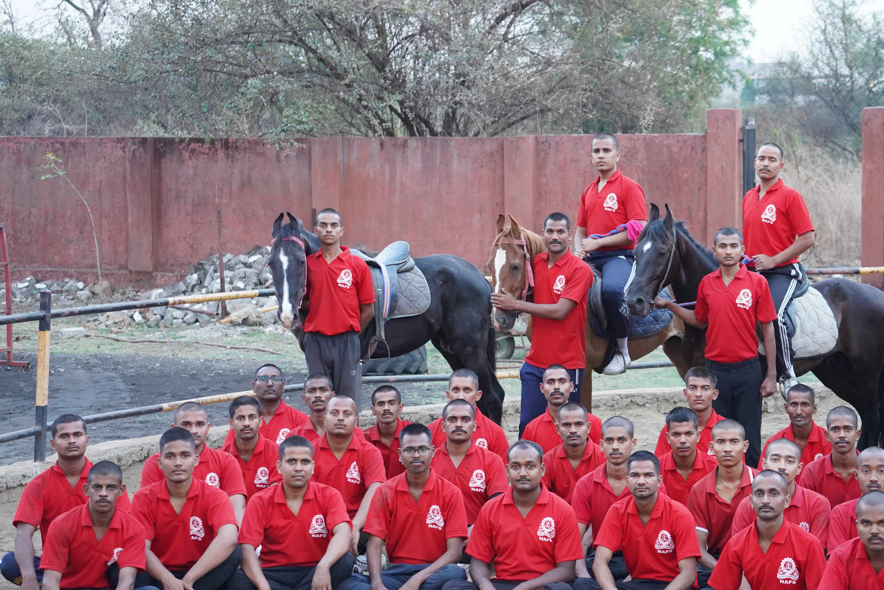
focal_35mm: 89
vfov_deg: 15.4
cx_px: 554
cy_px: 314
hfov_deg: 22.8
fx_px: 2185
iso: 6400
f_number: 4.5
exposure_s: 1/320
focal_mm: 70
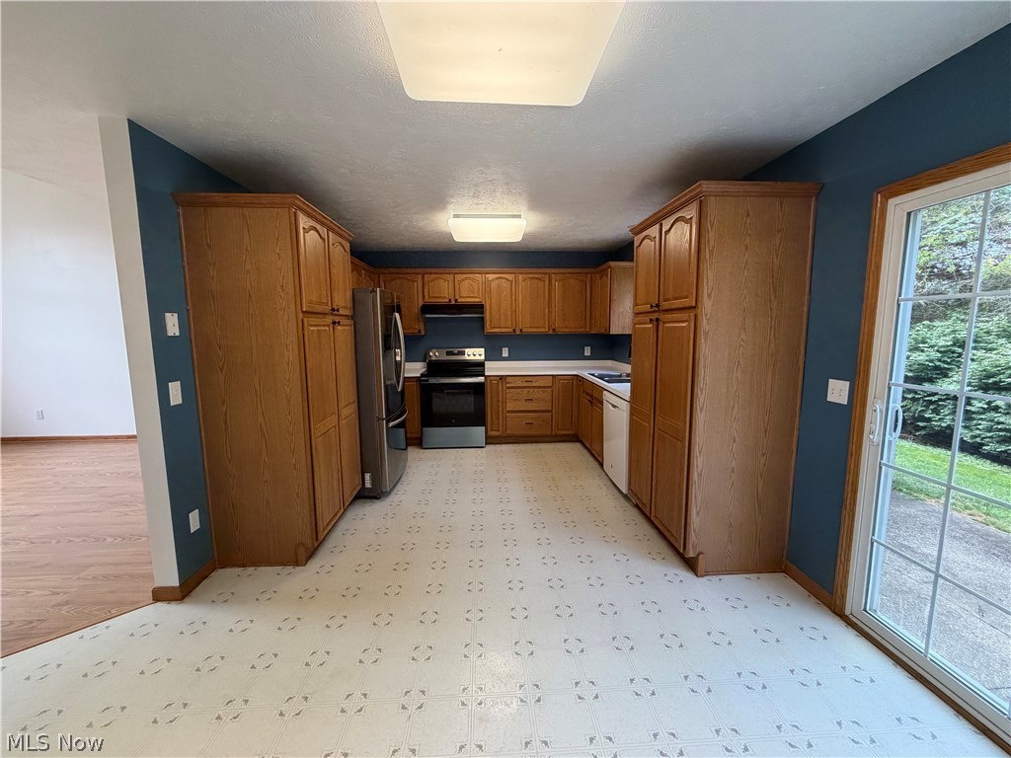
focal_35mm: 14
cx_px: 506
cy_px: 379
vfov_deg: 85.7
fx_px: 409
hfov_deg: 102.1
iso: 125
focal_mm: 2.22
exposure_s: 1/120
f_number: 2.2
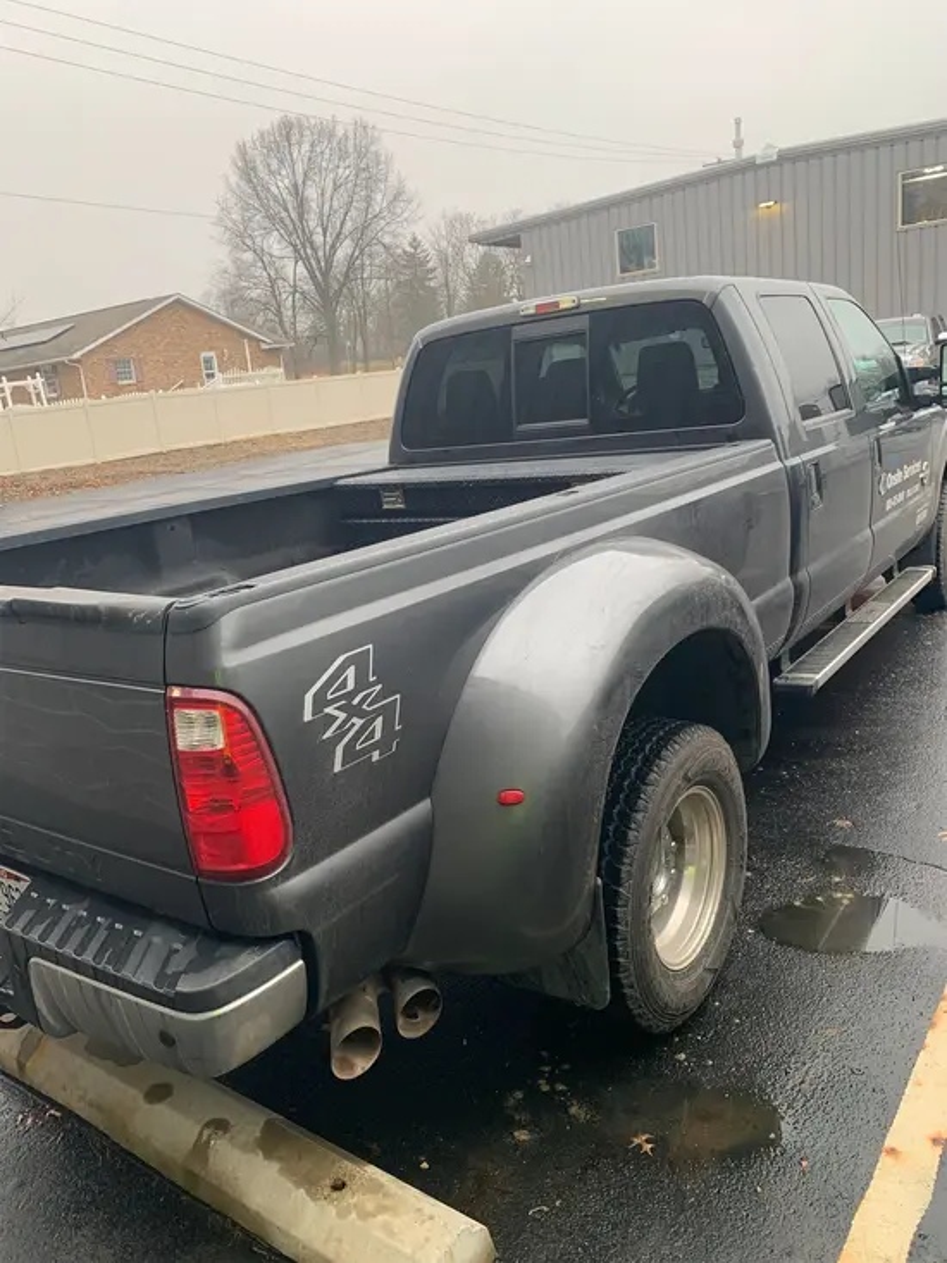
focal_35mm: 26
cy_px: 632
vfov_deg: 67.3
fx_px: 948
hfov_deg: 53.1
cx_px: 474
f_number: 1.8
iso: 80
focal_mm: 4.25
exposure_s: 1/121
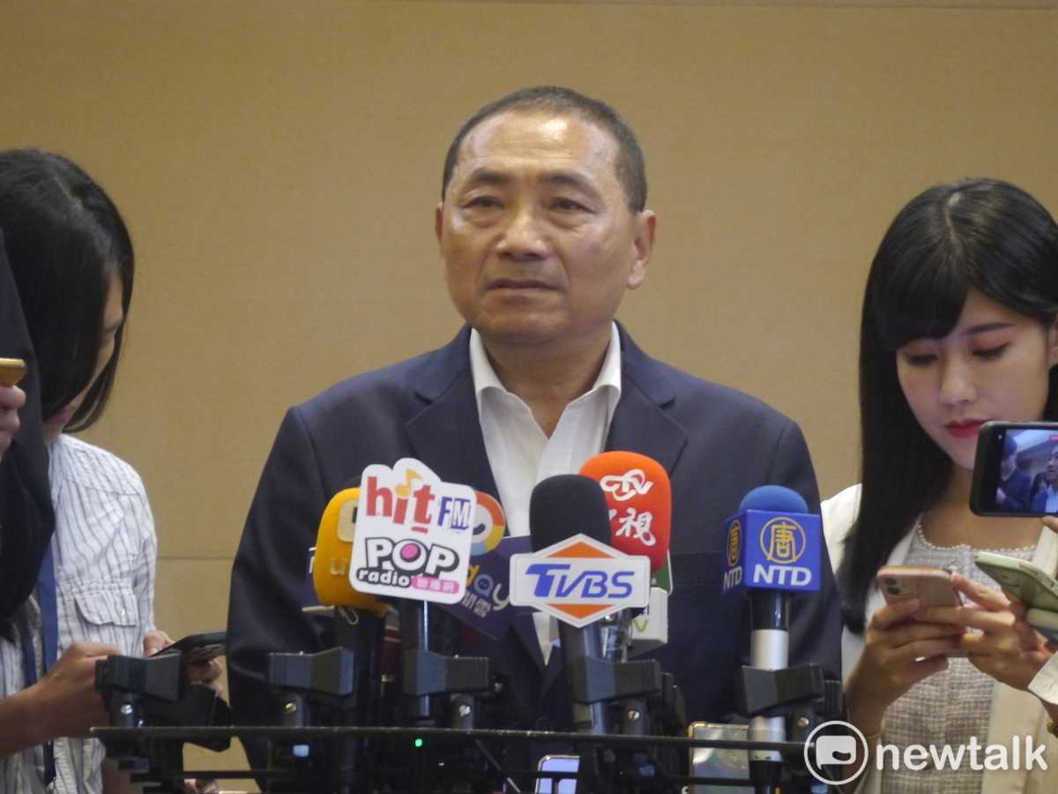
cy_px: 397
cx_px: 529
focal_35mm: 380
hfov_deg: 5.2
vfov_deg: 3.9
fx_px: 11614
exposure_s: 1/40
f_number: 5.6
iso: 1600
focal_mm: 134
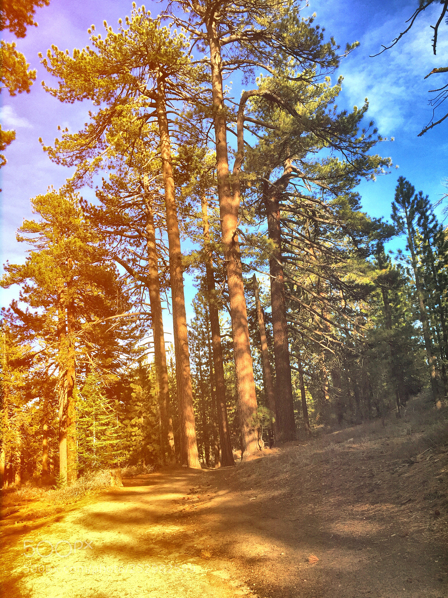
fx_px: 500
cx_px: 224
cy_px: 299
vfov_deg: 61.7
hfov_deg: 48.2
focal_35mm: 29
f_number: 2.2
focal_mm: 4.15
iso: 32
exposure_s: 1/648
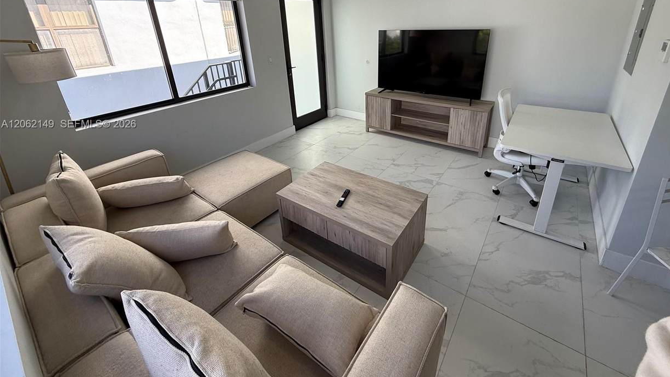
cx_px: 351
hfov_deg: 99.3
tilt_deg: -20.0
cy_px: 125
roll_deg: +1.9
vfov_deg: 65.3
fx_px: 284
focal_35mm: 16
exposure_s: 1/241
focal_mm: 2.22
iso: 64
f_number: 2.2
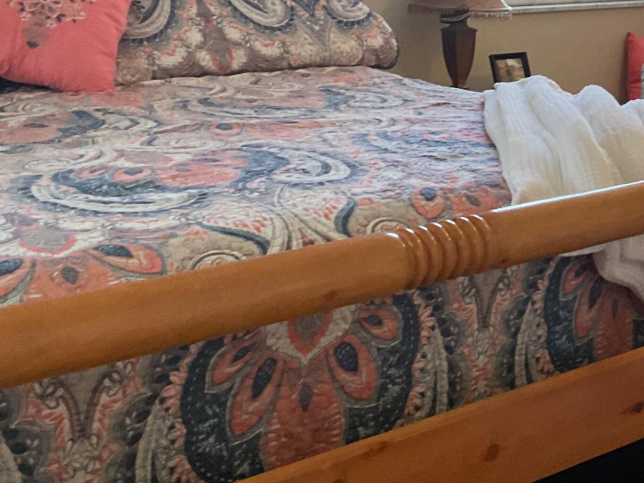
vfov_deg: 22.5
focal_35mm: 64
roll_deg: +1.1
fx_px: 1191
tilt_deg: -7.1
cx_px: 569
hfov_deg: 29.1
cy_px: 76
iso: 160
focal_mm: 3
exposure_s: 1/60
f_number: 1.8
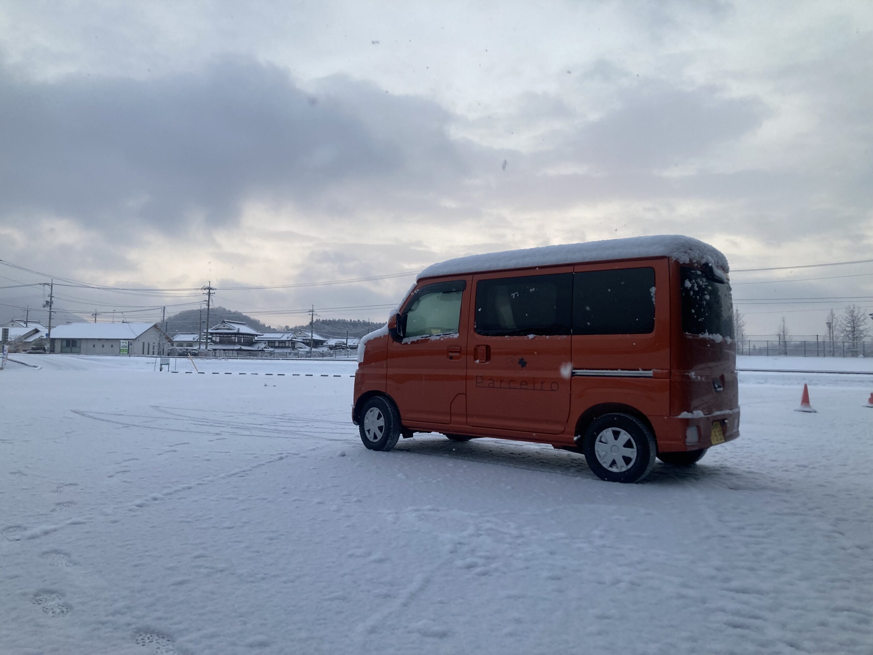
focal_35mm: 28
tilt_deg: +4.7
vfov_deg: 49.7
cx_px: 436
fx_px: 706
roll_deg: -0.3
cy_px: 328
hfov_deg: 63.4
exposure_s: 1/121
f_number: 1.8
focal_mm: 3.99
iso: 64
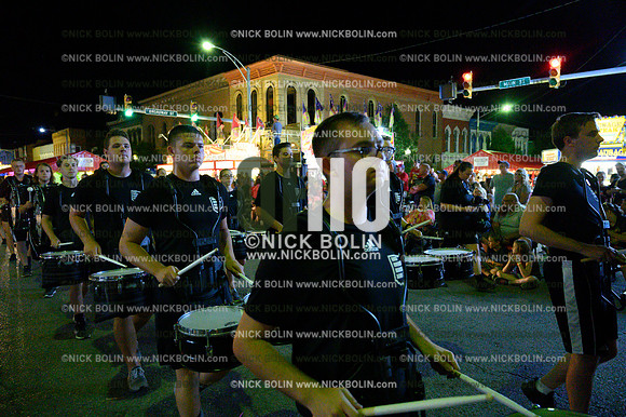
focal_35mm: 24
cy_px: 208
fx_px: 417
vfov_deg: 53.1
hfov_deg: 73.8
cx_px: 313
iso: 32000
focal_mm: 24
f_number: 4
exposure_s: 1/400
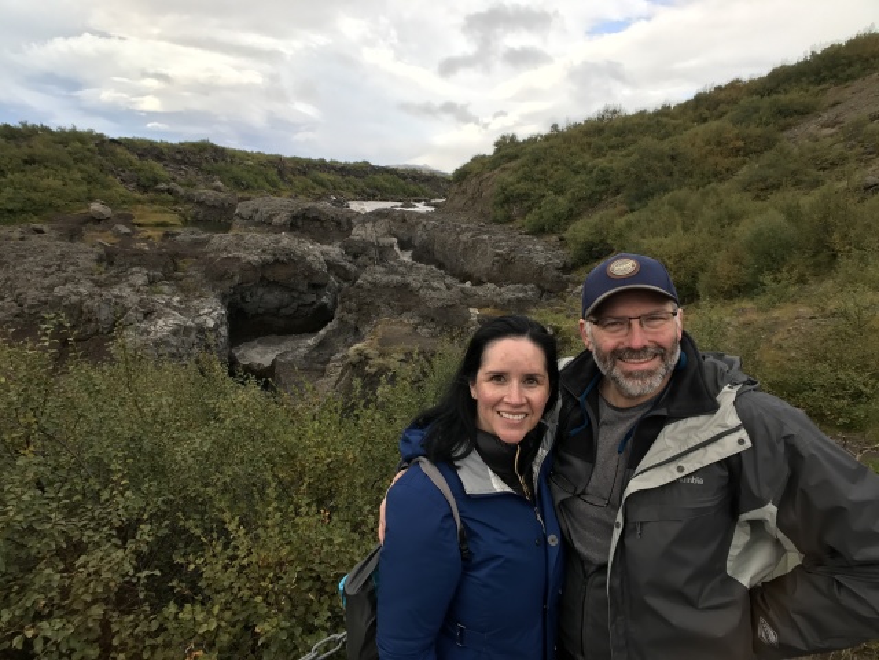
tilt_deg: -15.0
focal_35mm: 28
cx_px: 440
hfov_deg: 63.4
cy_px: 330
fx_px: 711
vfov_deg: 49.7
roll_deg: -4.3
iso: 20
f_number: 1.8
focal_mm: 3.99
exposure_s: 1/443
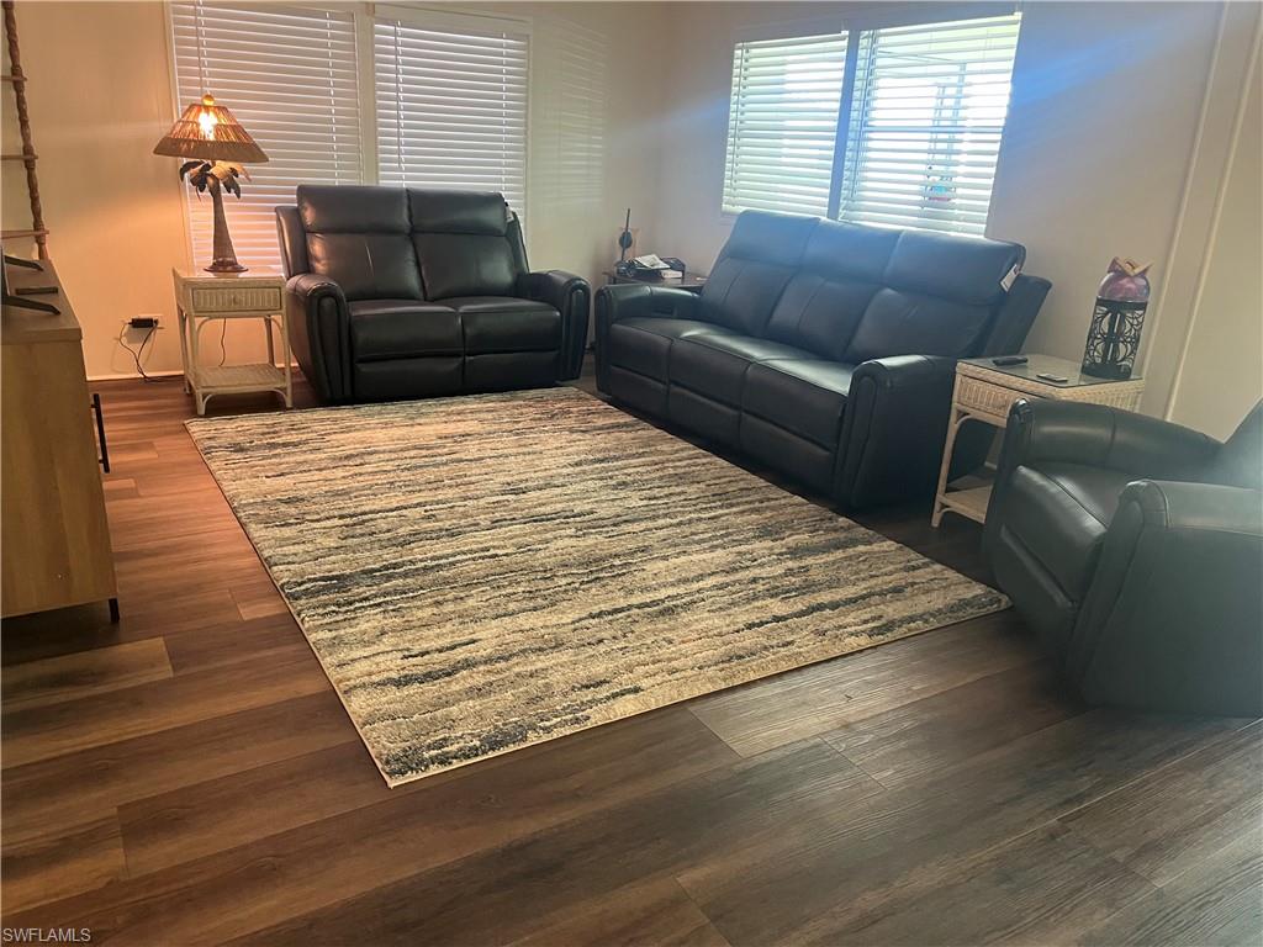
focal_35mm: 26
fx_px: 949
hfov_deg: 67.3
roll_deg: -2.0
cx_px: 632
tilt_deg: -19.1
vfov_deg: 53.1
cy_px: 474
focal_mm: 5.1
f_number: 1.6
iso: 500
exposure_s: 1/60
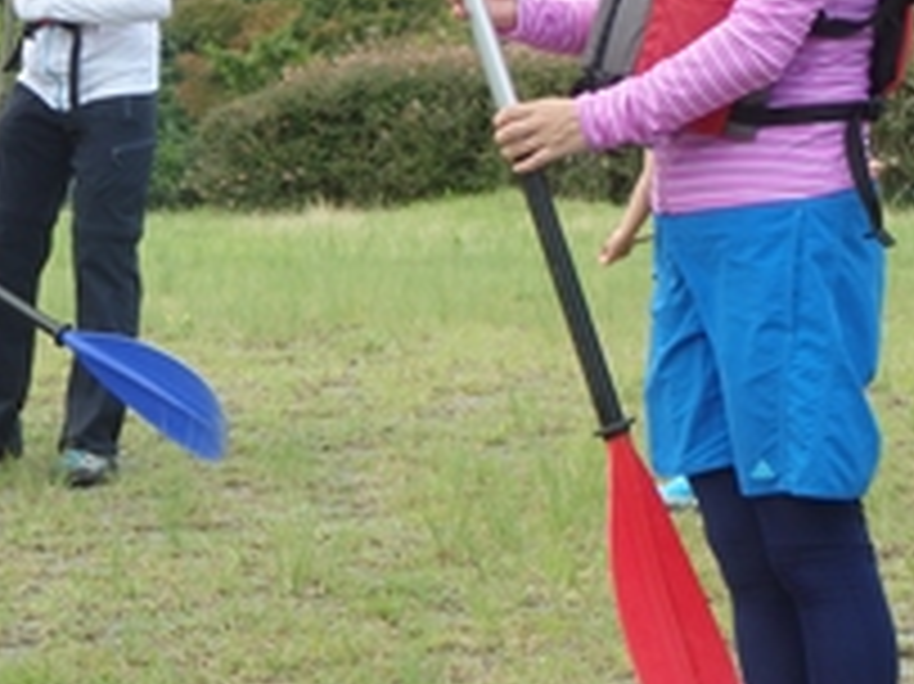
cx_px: -41
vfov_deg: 9.4
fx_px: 4169
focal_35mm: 158
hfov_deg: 12.3
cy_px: 124
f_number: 5.4
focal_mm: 11.4
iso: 125
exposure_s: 1/200
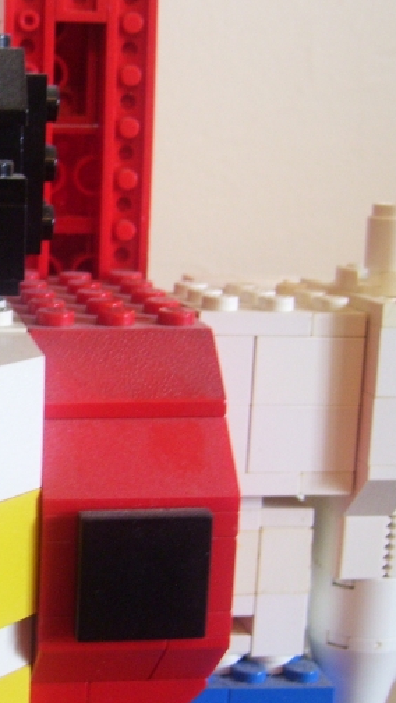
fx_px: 1268
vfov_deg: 31.0
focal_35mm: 68
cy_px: 378
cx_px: -109
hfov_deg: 16.8
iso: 160
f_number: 2.7
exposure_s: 1/8
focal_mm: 6
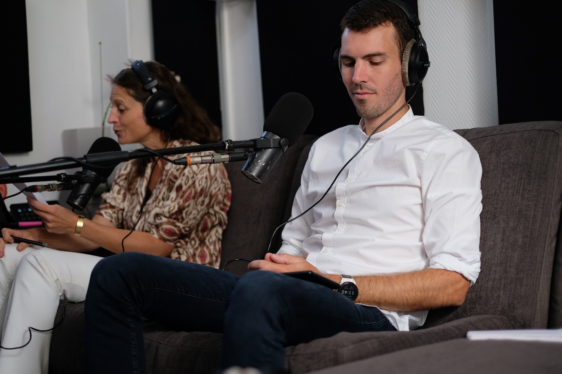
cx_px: 280
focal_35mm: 54
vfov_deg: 25.1
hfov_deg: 36.9
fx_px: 843
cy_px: 185
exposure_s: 1/250
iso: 400
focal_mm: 35
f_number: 1.4
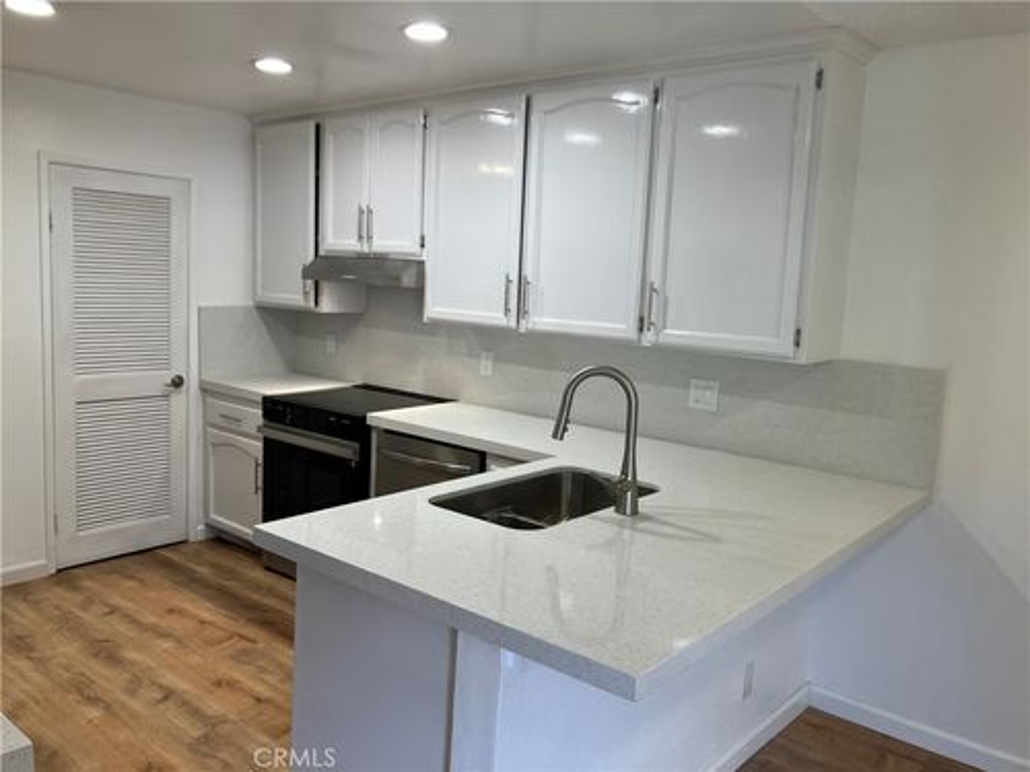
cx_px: 515
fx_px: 833
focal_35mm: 28
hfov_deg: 63.4
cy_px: 386
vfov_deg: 49.7
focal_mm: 3.99
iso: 80
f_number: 1.8
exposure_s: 1/120
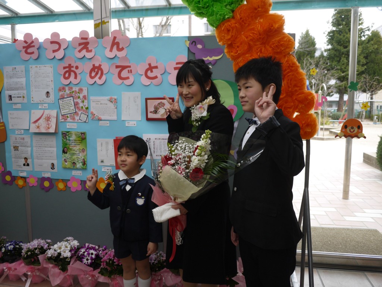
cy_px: 144
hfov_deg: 63.4
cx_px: 191
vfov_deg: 49.7
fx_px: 309
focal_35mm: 28
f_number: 2.5
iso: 160
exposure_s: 1/400
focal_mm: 14
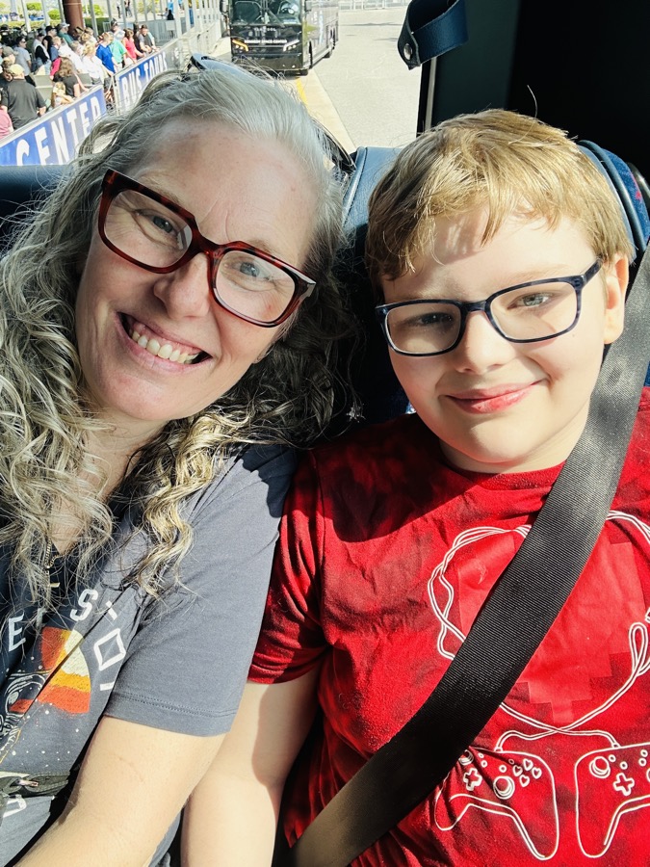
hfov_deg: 46.8
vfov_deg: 60.0
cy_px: 434
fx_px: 751
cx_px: 325
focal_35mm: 30
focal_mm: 2.69
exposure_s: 1/124
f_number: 1.9
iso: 20
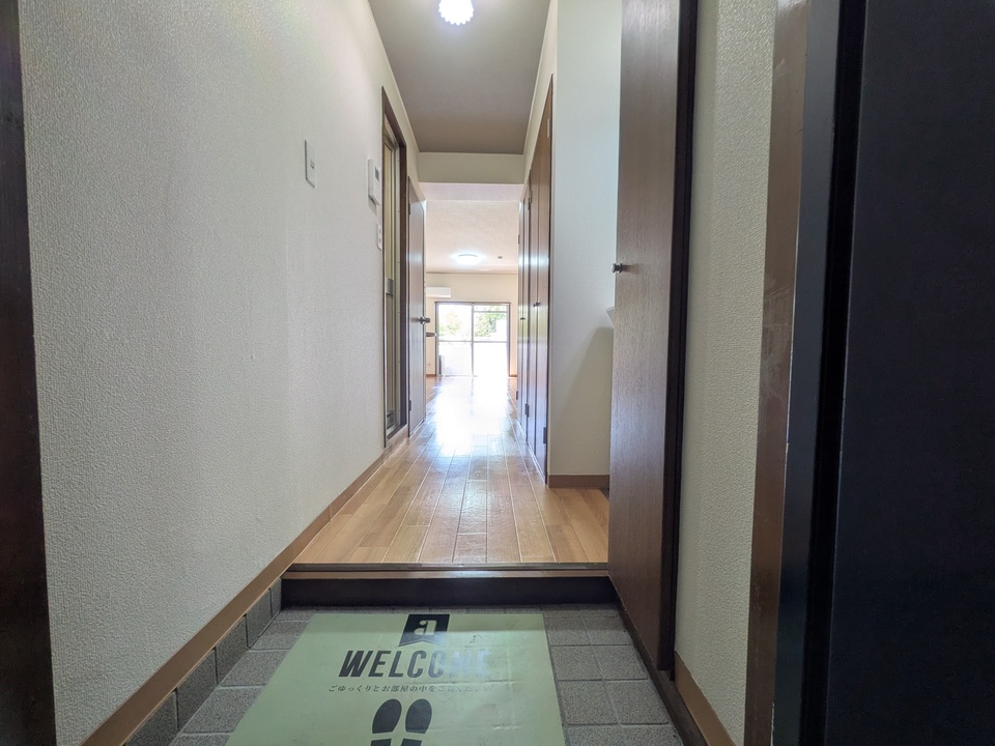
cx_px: 498
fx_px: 402
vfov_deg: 85.7
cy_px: 373
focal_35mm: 14
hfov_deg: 102.1
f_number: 2.2
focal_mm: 1.83
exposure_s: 1/50
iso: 68
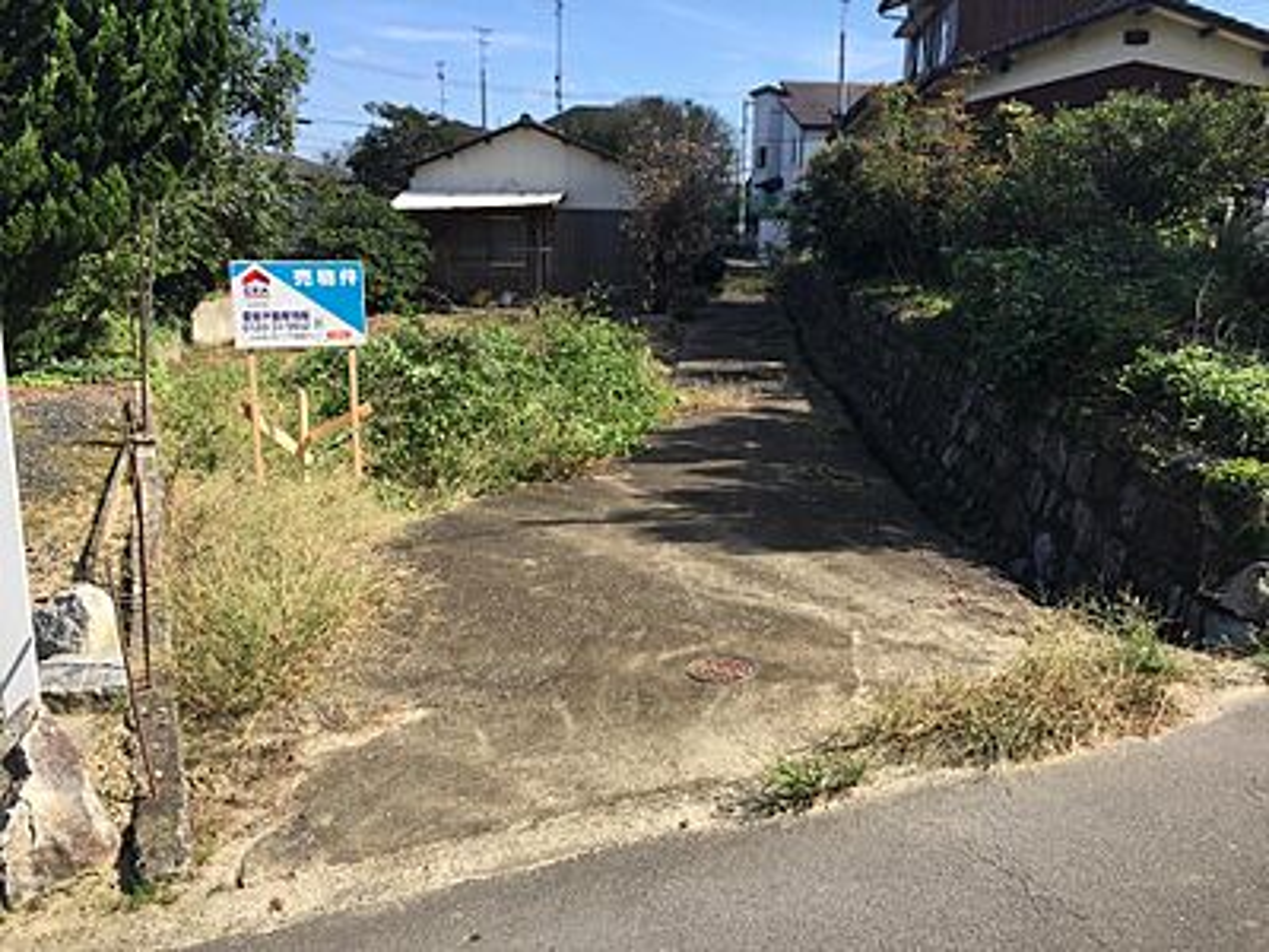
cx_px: 634
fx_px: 1063
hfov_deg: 61.7
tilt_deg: -12.0
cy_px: 476
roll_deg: -1.1
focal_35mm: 29
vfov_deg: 48.2
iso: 32
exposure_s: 1/1163
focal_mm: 4.15
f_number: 2.2
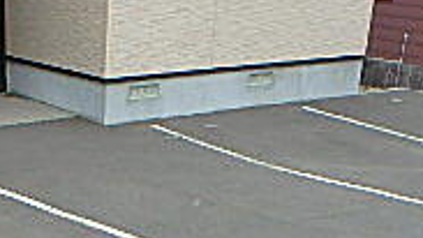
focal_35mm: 80
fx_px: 897
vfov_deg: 14.2
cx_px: 69
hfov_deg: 25.9
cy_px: 354
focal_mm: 3.7
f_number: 3.5
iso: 125
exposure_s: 1/500
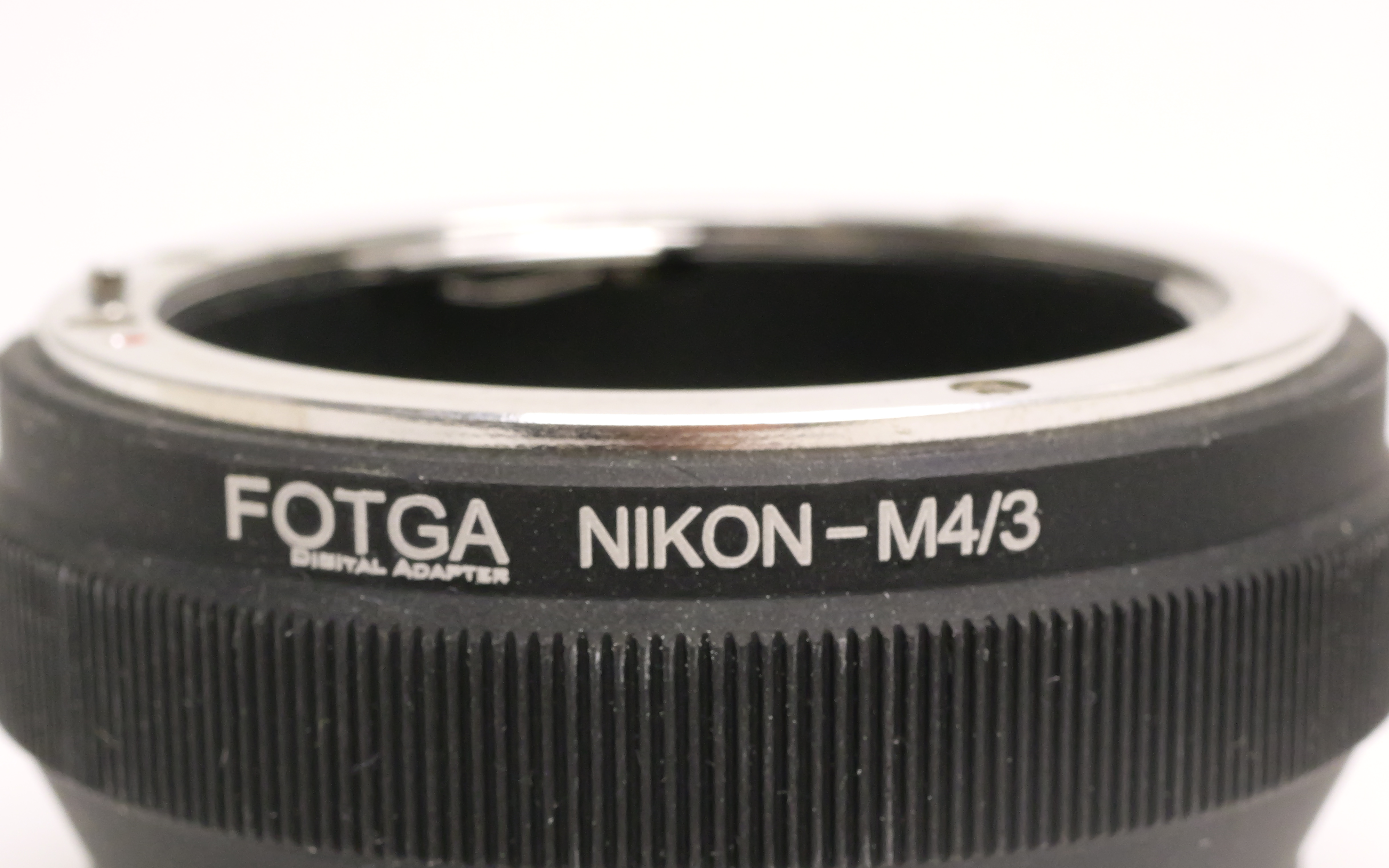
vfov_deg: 14.1
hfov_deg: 22.6
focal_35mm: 92
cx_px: 637
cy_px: 661
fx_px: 3483
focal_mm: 30
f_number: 7.1
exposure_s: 1/60
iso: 2500
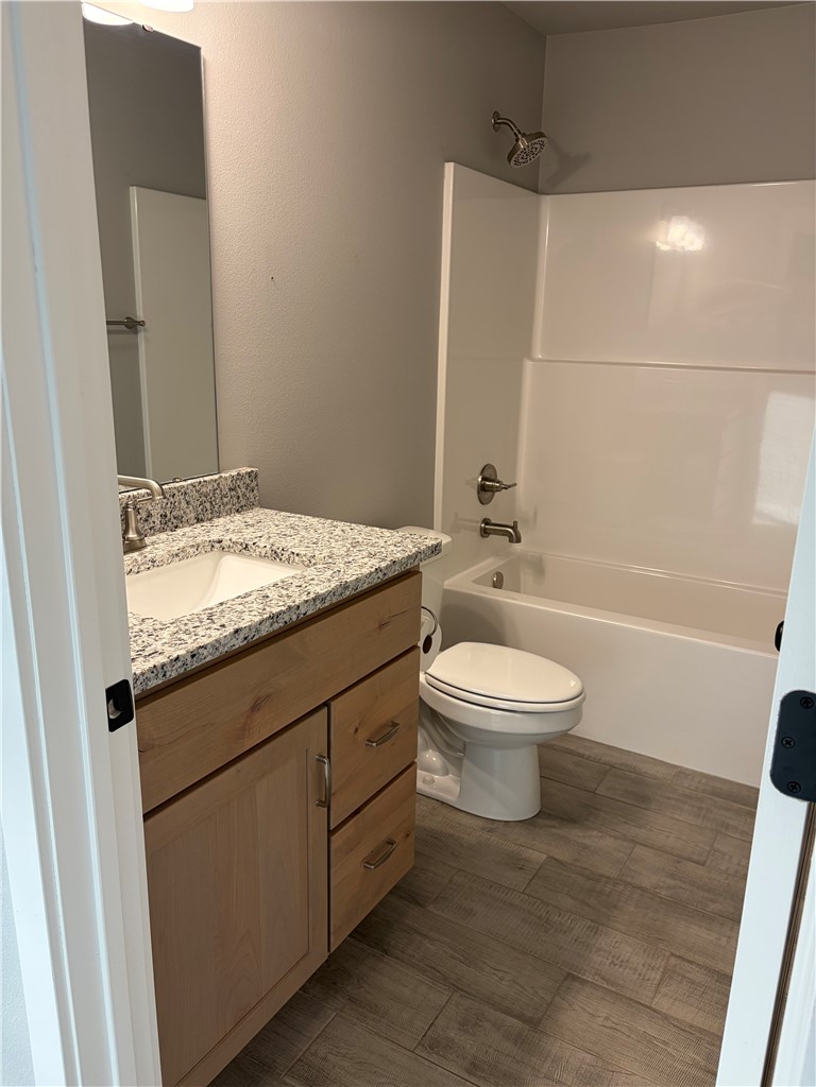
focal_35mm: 26
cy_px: 544
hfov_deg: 53.1
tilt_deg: -15.0
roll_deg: -1.3
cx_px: 408
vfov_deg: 67.3
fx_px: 817
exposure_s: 1/60
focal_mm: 5.96
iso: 80
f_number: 1.6
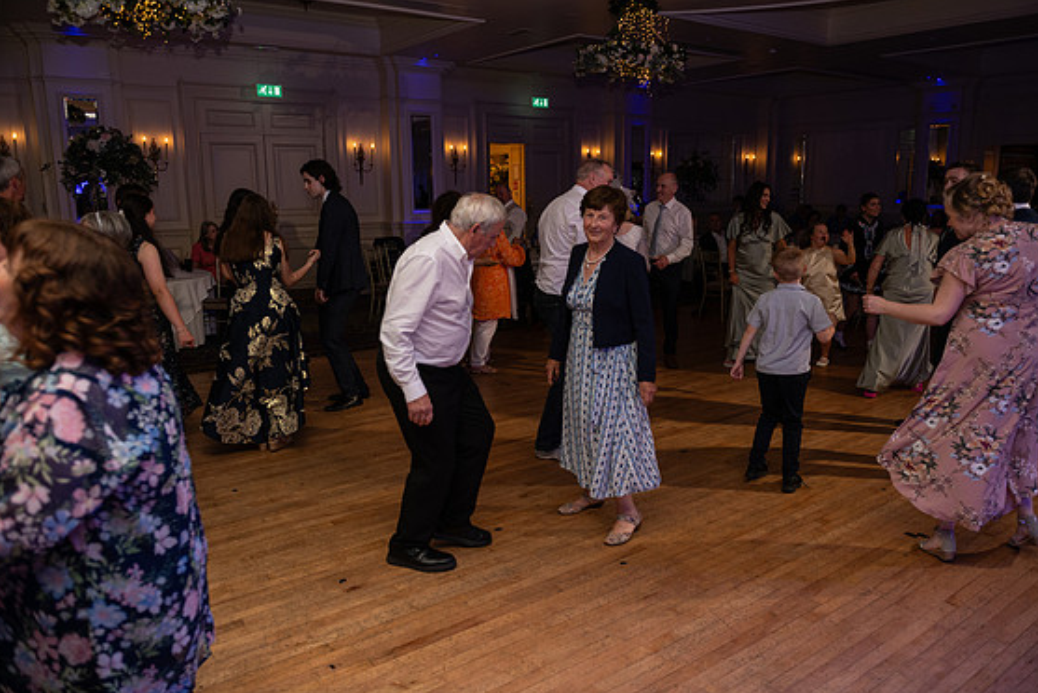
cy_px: 342
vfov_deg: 51.3
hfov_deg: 71.5
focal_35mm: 25
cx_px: 531
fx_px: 721
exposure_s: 1/160
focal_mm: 24
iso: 500
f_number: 3.5
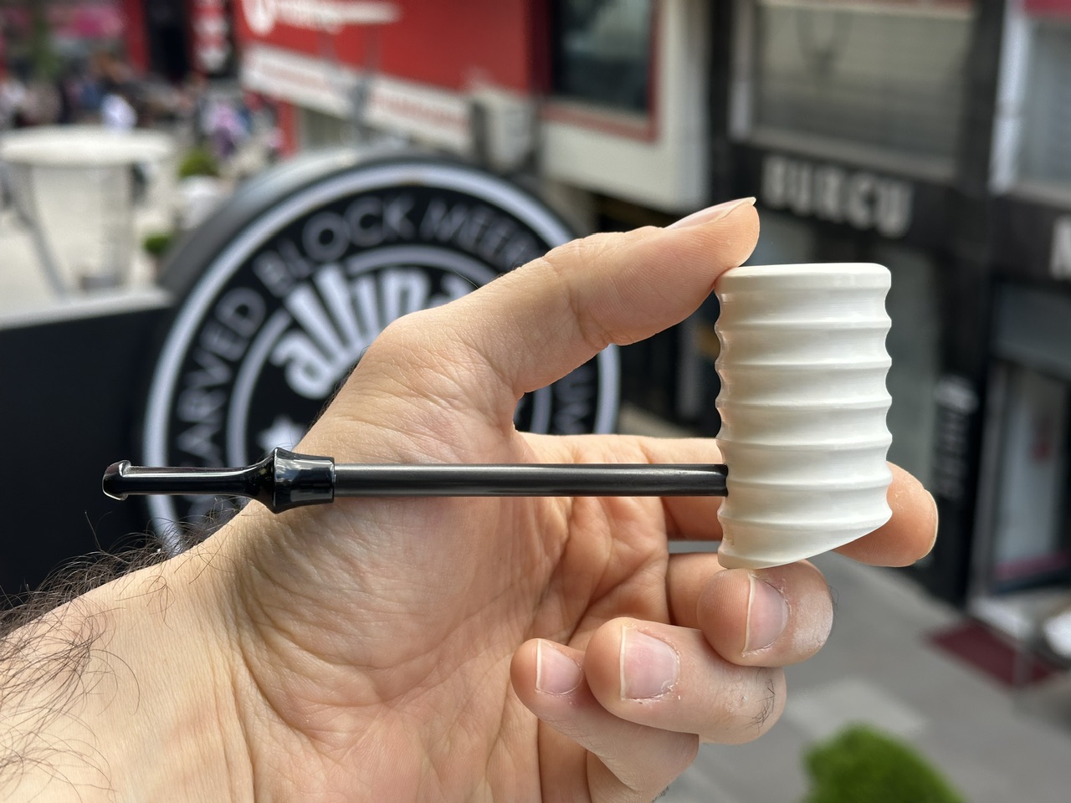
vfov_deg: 30.3
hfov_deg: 39.7
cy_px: 402
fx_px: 1485
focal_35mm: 48
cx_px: 536
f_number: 1.78
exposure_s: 1/513
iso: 64
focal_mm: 6.86
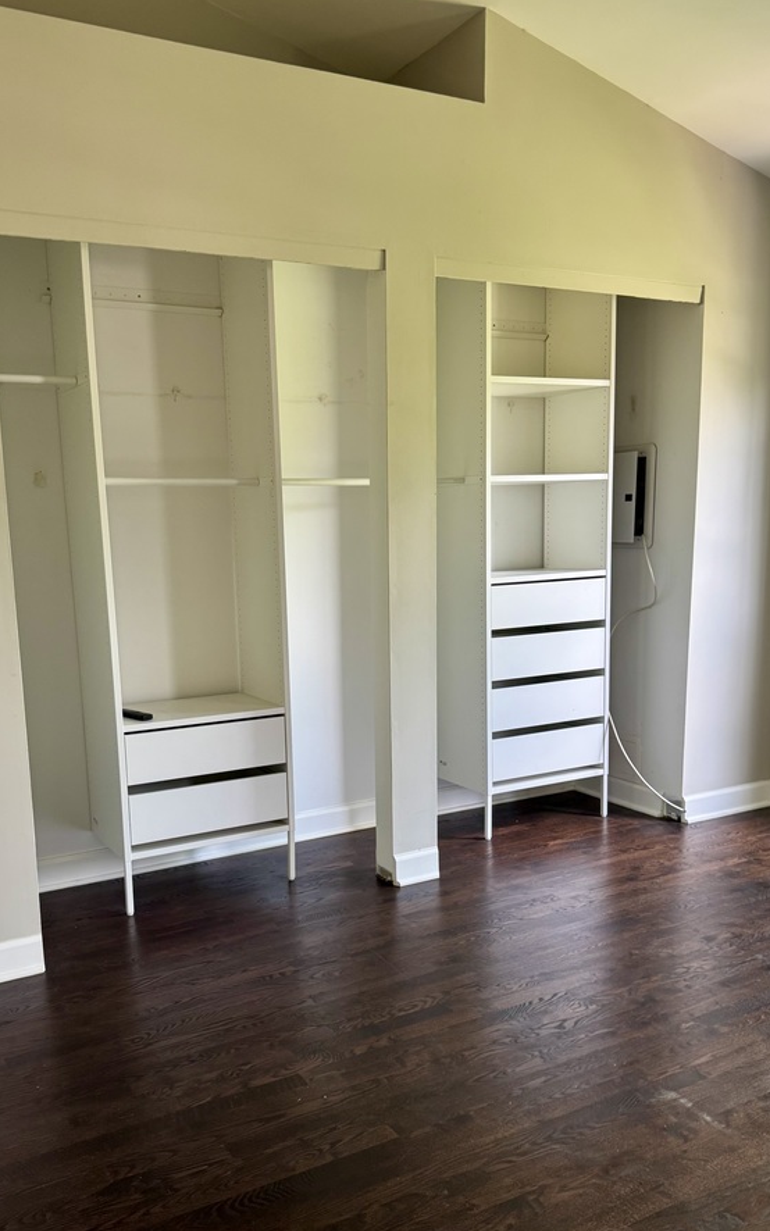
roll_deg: +1.3
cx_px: 382
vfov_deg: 61.0
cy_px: 703
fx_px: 1041
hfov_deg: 40.6
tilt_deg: -11.0
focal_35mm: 31
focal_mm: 6.76
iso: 200
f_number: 1.78
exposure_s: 1/115
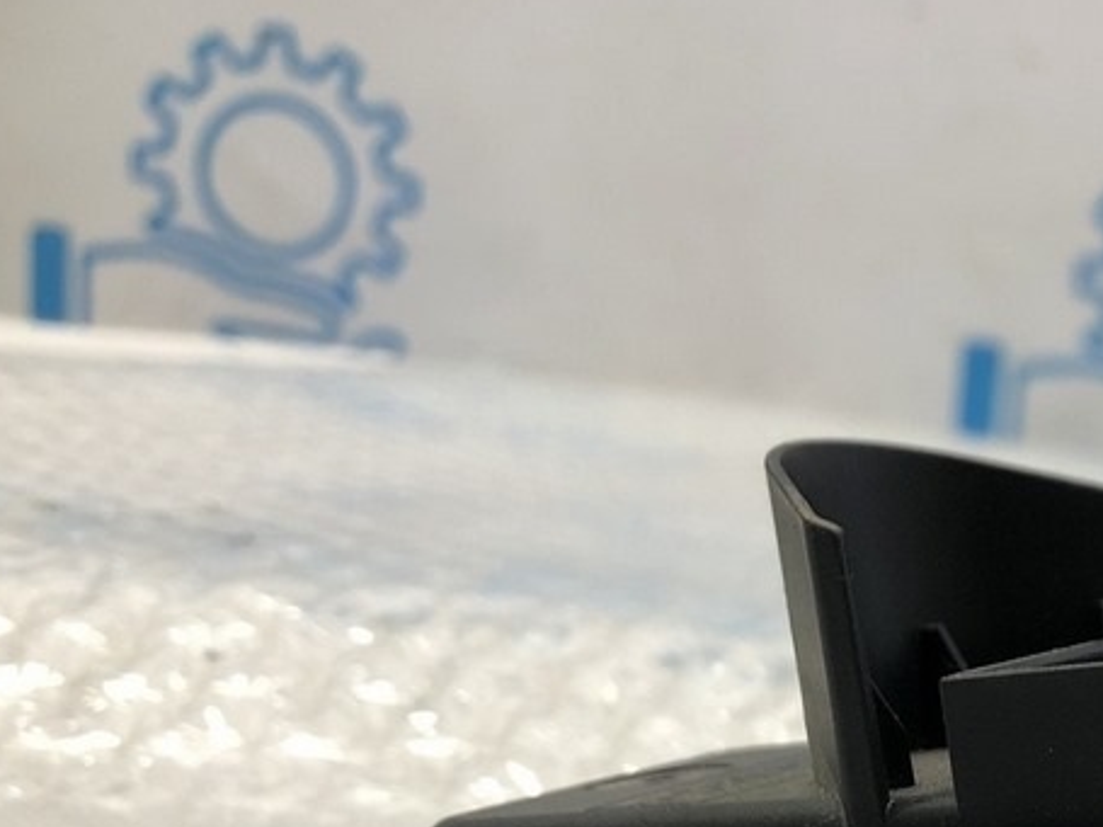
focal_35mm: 63
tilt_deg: -15.0
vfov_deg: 22.3
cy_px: 842
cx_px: 1171
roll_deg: -6.5
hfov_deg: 28.3
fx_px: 2007
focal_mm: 4
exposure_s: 1/33
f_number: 1.8
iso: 40
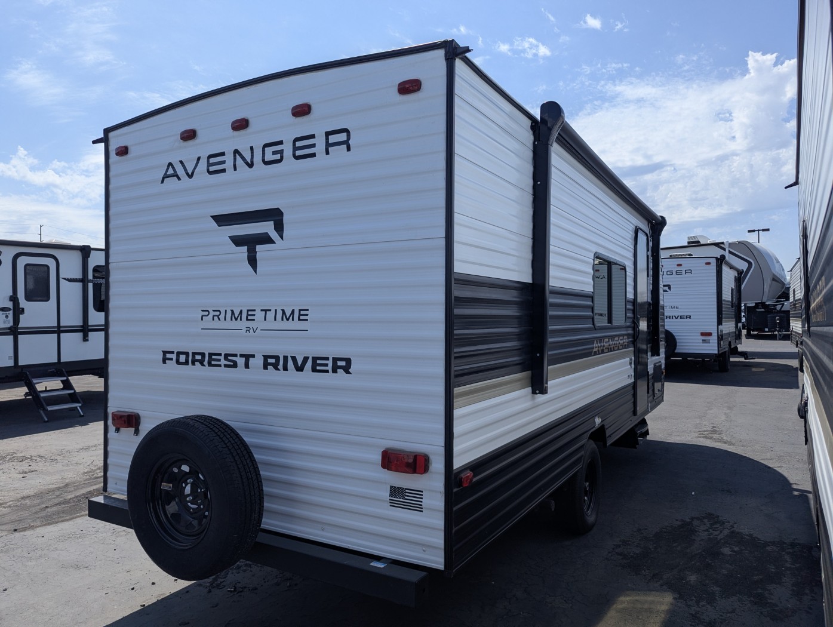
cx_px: 416
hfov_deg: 71.5
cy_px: 314
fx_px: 578
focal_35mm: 24
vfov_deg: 56.9
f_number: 1.85
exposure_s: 1/2976
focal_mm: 6.81
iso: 48
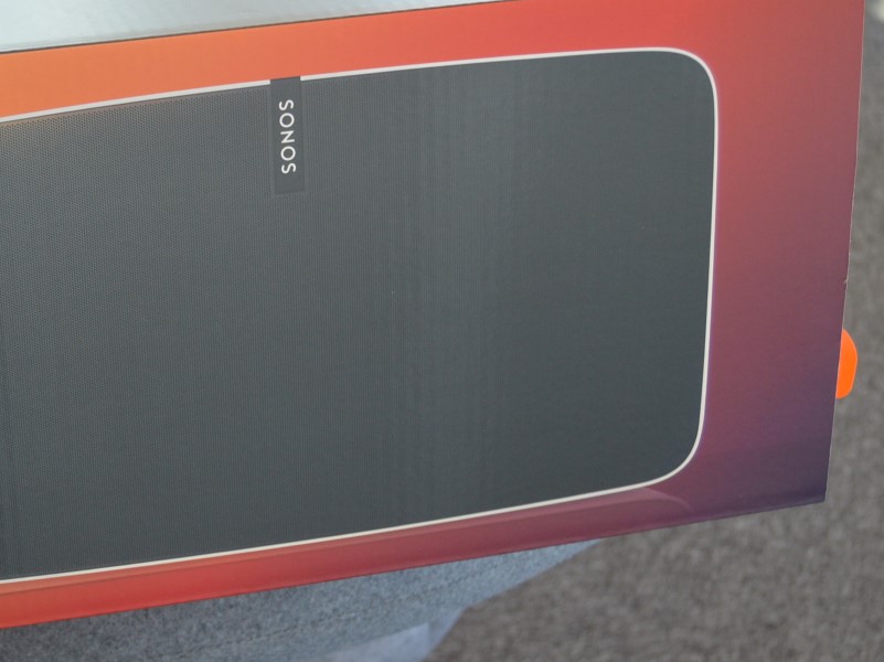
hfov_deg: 25.1
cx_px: 137
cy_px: 207
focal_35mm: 76
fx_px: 1940
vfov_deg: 19.3
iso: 450
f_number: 4
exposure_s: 1/60
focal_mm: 26
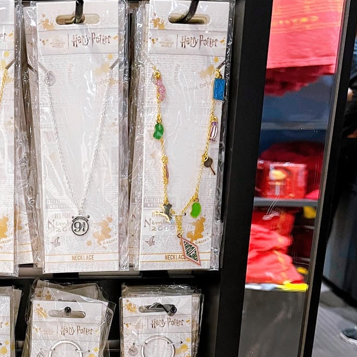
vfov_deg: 28.8
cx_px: 45
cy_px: 327
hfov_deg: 29.0
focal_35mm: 57
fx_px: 665
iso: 200
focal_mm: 5.7
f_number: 1.5
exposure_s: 1/60
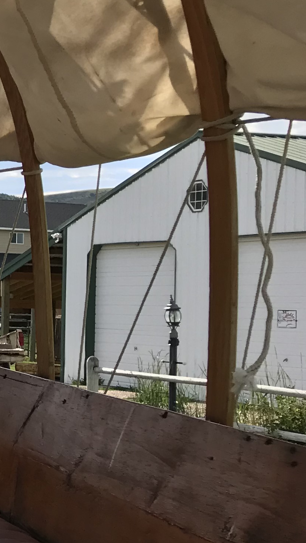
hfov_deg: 11.7
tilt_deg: +0.4
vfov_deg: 25.3
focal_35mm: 84
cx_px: -441
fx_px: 1211
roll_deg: -2.4
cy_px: 281
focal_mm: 3.99
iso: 20
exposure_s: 1/1709
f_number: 1.8
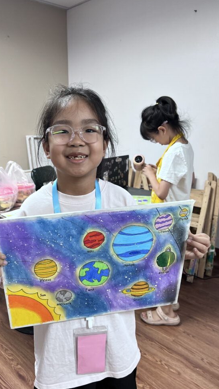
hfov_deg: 40.0
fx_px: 300
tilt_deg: -12.8
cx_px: 87
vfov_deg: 66.1
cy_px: 197
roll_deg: +0.9
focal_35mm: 29
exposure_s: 1/100
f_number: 1.5
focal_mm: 5.7
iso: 80
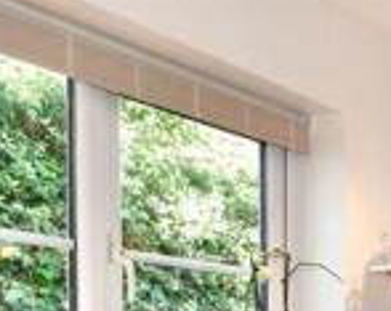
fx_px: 728
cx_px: 638
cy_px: 392
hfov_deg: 22.5
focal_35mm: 63
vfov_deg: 22.0
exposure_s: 1/10
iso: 200
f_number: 8
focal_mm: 10
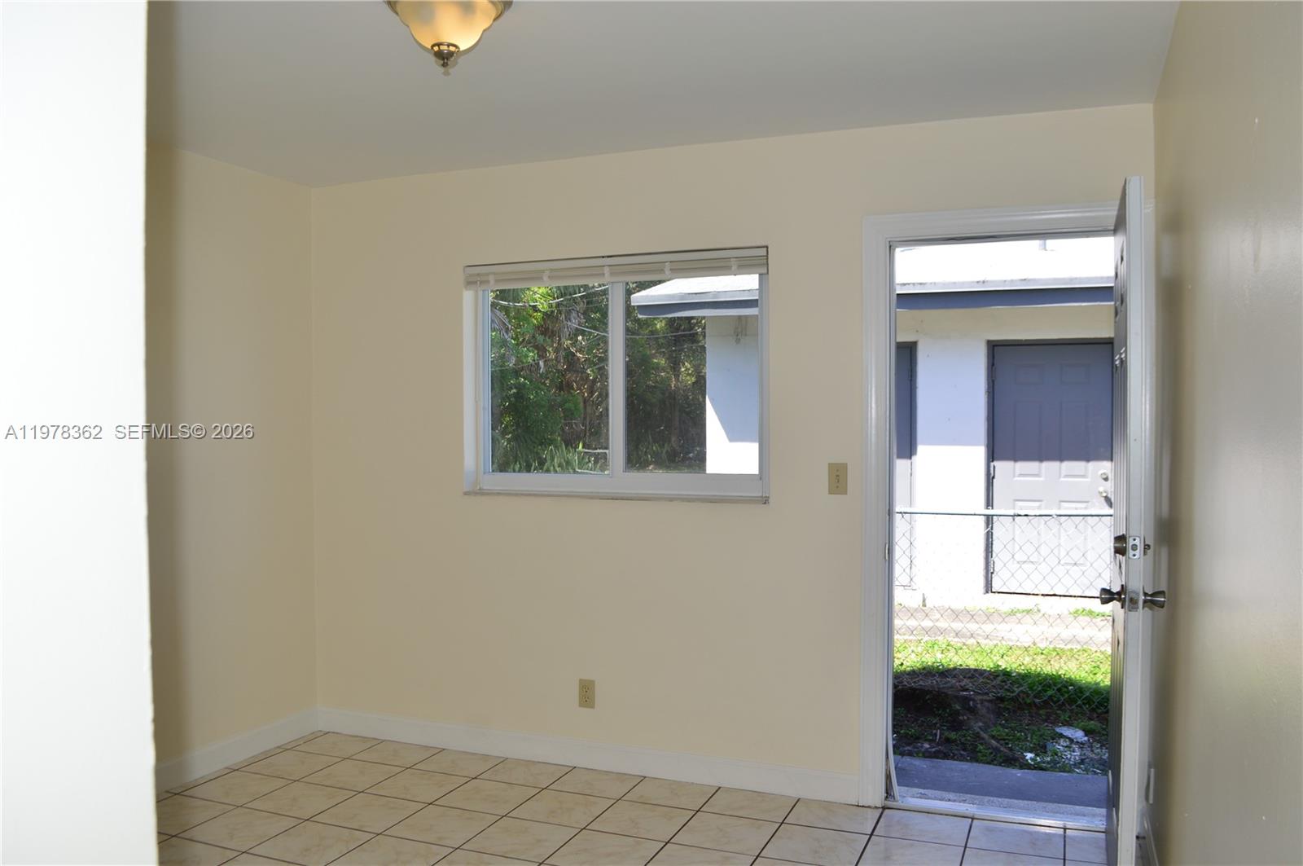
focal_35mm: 27
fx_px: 976
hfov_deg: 67.4
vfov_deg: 47.8
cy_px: 433
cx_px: 652
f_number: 5.6
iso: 100
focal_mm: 18
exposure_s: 1/100
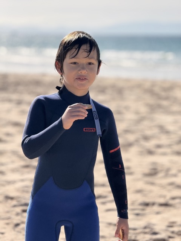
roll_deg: -0.8
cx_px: 90
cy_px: 120
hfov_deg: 12.3
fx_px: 837
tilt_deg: -5.7
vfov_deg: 16.4
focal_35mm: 120
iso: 64
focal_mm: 15.66
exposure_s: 1/2817
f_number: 2.8
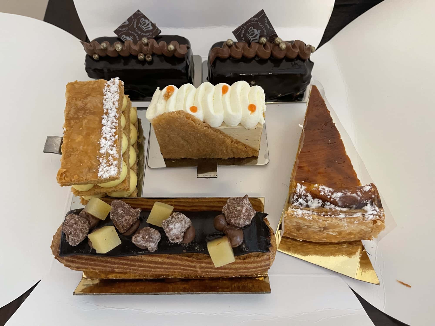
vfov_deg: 53.1
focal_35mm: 26
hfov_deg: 67.3
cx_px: 218
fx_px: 327
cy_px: 163
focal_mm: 5.1
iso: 500
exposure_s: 1/60
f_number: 1.6
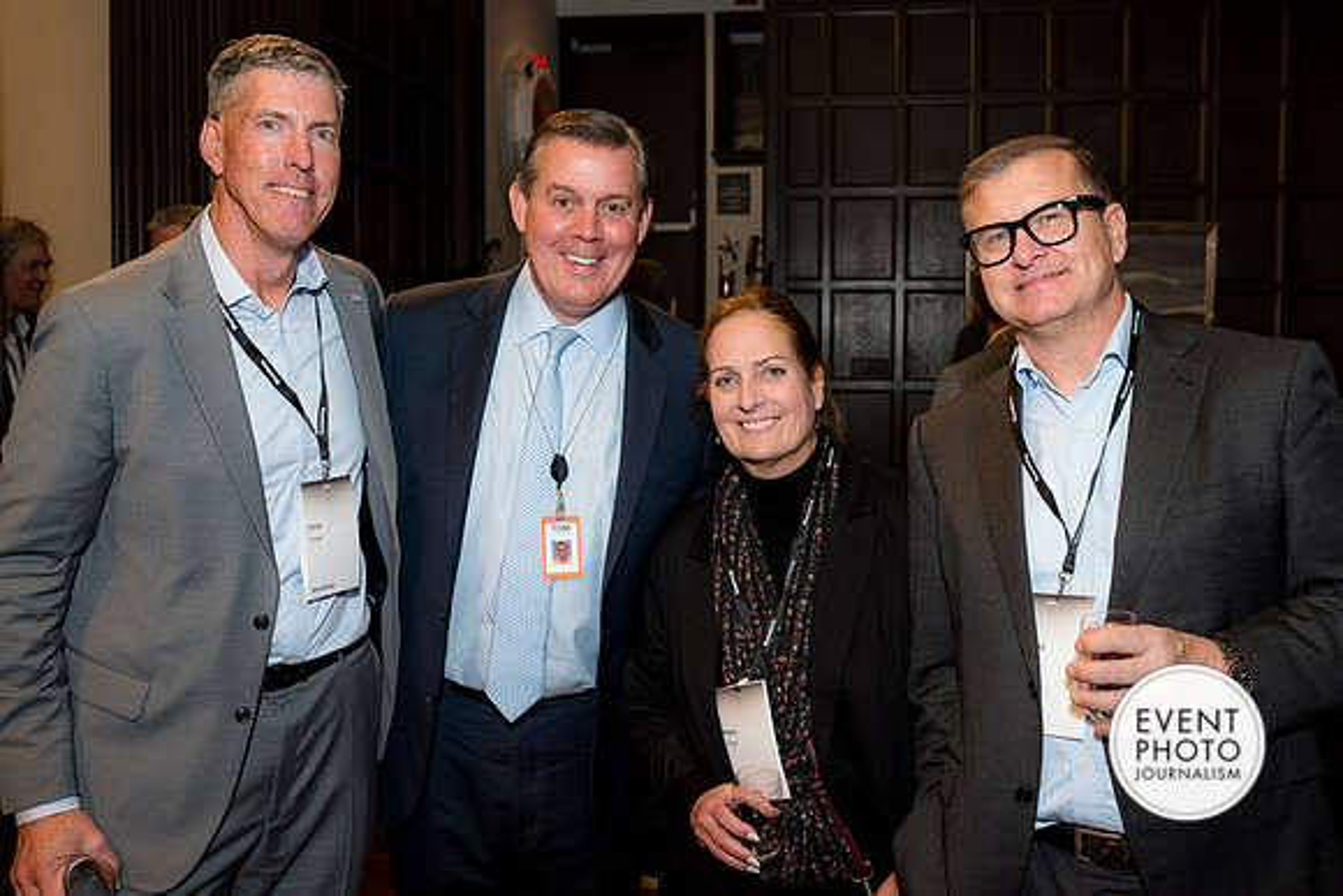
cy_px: 426
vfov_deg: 35.7
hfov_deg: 51.5
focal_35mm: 37
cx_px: 697
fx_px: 1393
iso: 800
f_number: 5
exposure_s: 1/125
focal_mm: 31
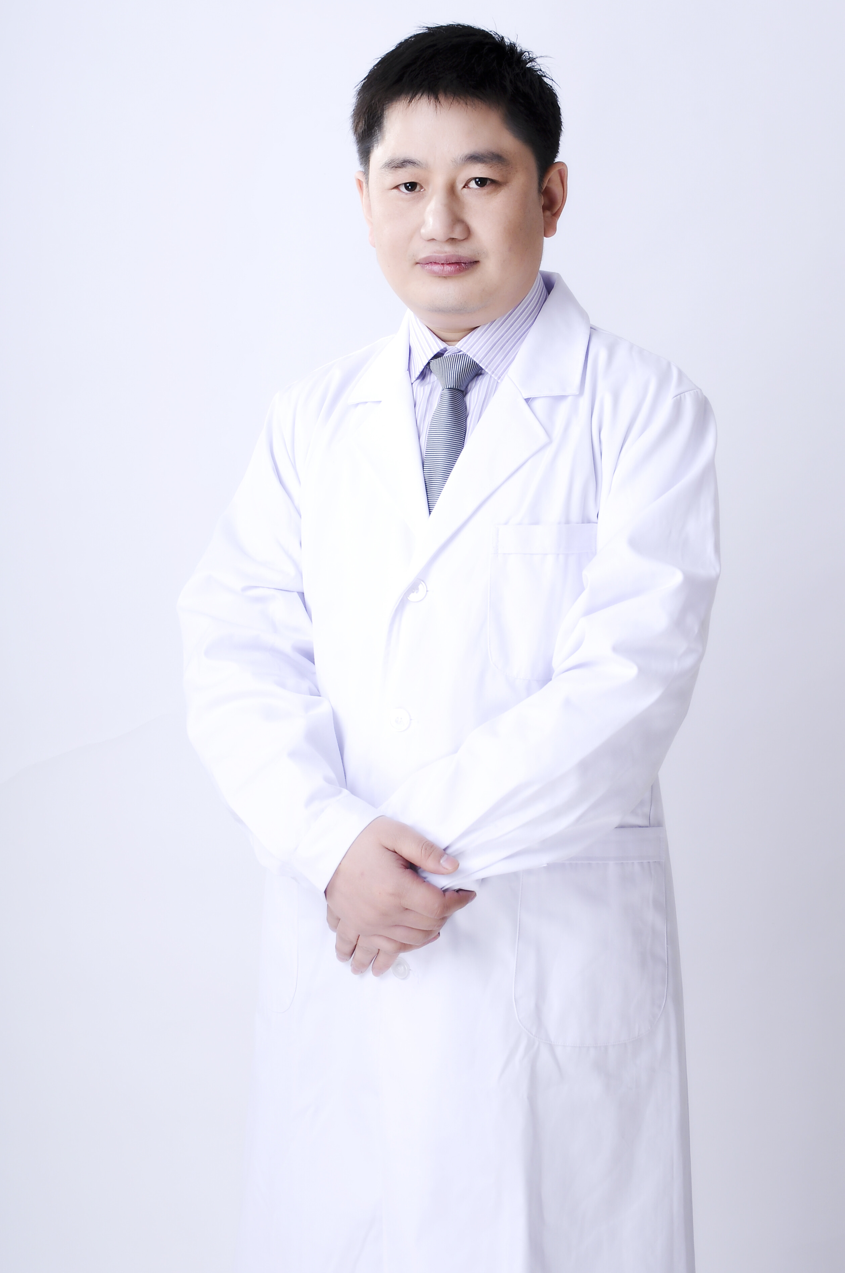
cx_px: 446
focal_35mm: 60
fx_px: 2103
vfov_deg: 33.6
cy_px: 559
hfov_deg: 22.7
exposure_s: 1/160
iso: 100
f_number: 11
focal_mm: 35
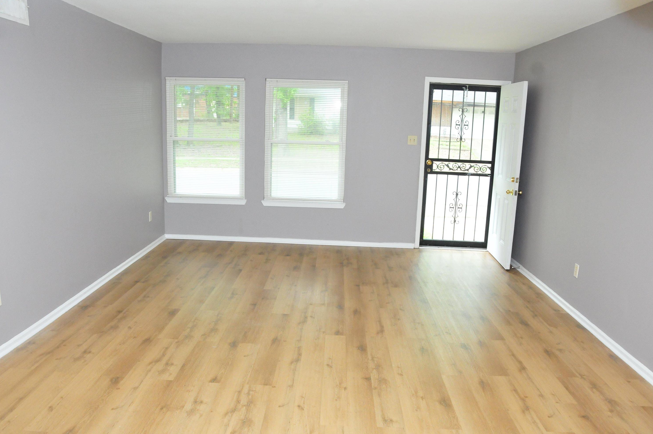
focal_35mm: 28
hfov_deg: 65.5
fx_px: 507
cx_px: 323
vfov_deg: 46.3
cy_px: 216
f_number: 7.1
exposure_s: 1/60
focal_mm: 18
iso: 1800
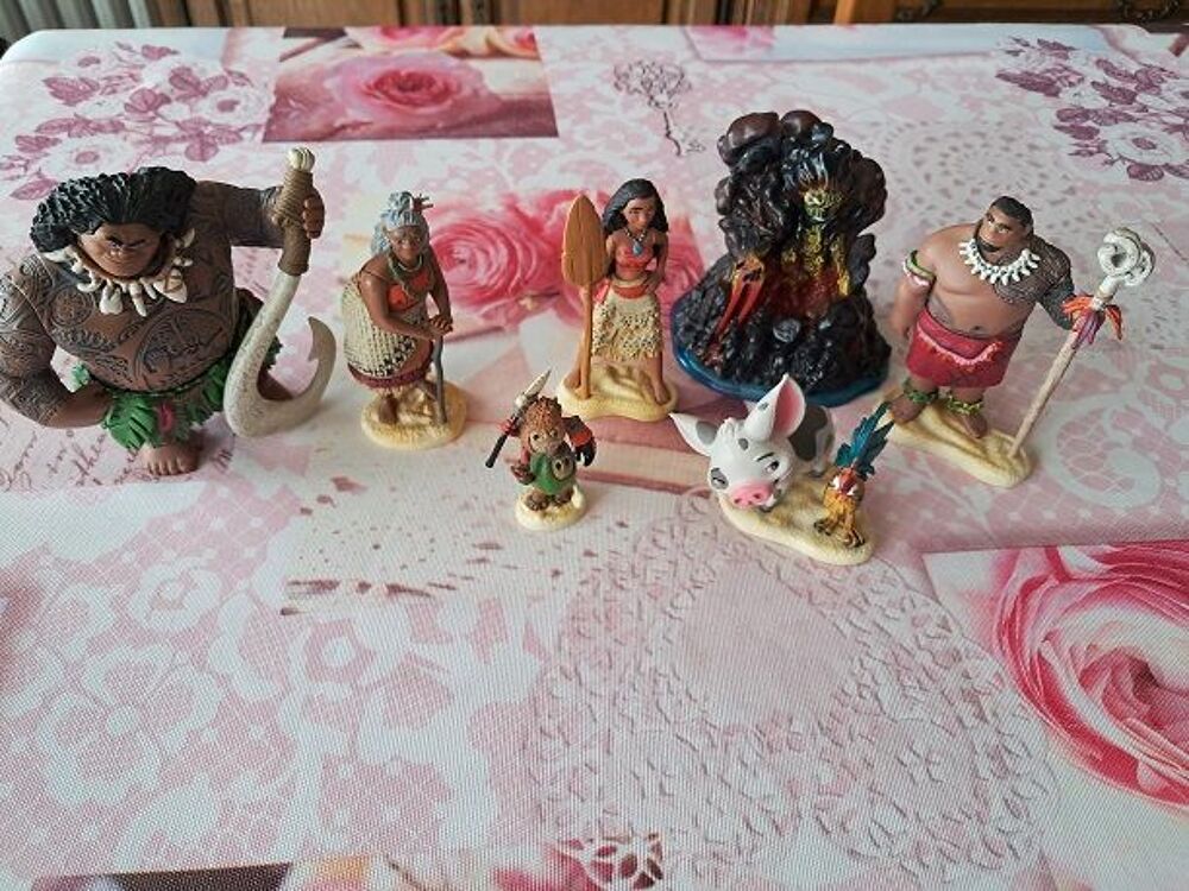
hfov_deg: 65.3
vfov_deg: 51.4
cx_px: 594
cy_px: 446
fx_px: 927
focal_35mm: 27
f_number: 1.8
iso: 160
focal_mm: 4
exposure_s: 1/50
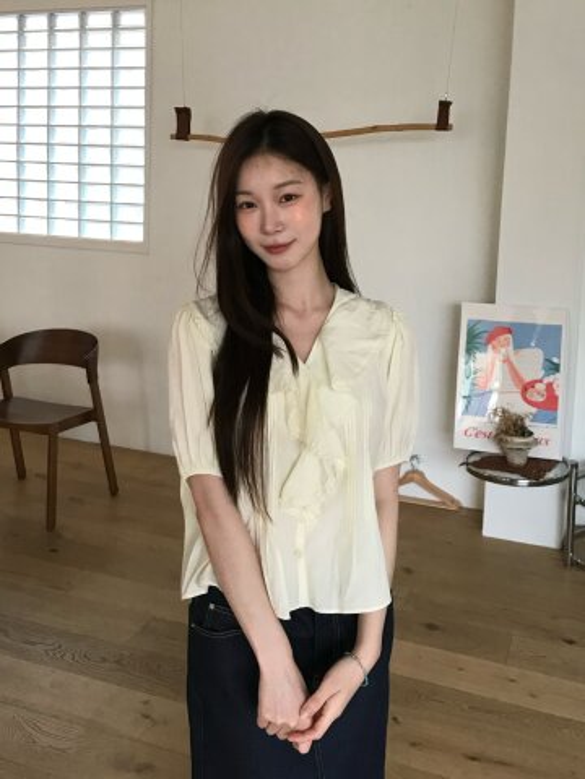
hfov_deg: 49.7
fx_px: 631
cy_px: 390
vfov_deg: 63.4
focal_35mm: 28
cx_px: 292
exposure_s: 1/30
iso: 40
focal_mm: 3.99
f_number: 1.8
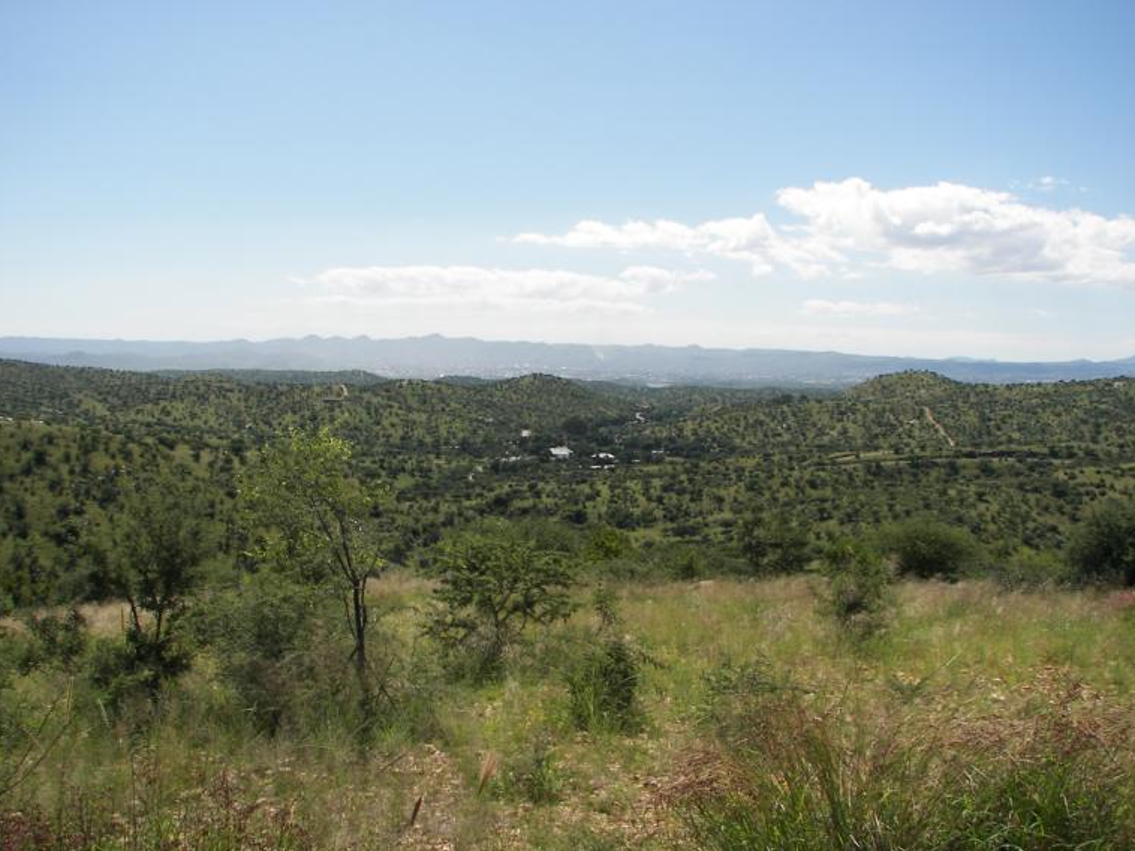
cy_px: 445
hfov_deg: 49.0
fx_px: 1246
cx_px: 544
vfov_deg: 37.7
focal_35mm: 38
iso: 50
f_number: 4
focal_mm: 6
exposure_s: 1/640
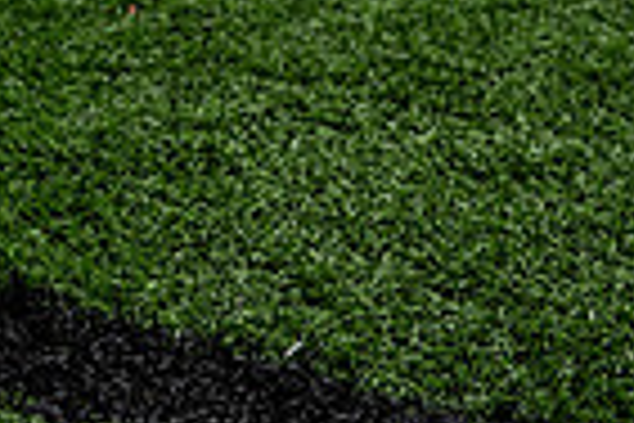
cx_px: -144
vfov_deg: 11.0
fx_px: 2060
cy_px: -322
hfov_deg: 16.7
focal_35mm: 117
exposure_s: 1/800
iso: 160
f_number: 4
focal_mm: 28.5
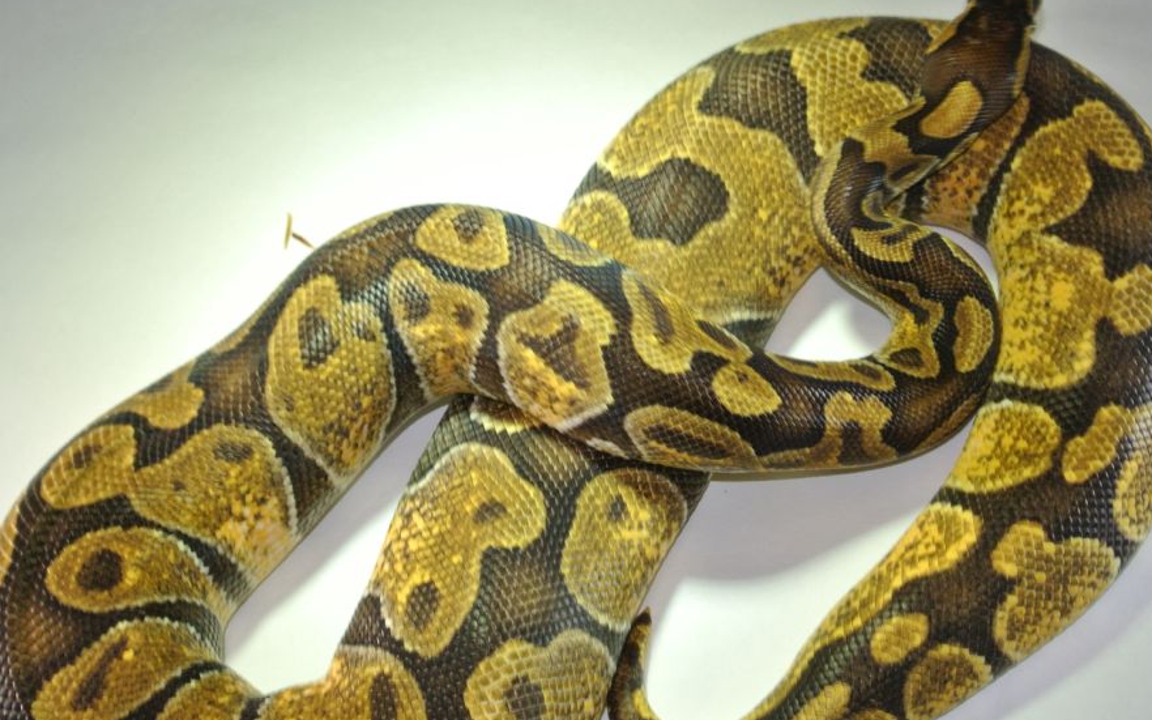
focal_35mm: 68
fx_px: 2135
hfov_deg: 30.2
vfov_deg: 19.1
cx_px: 616
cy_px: 407
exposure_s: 1/60
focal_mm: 18.2
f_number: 5.6
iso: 160
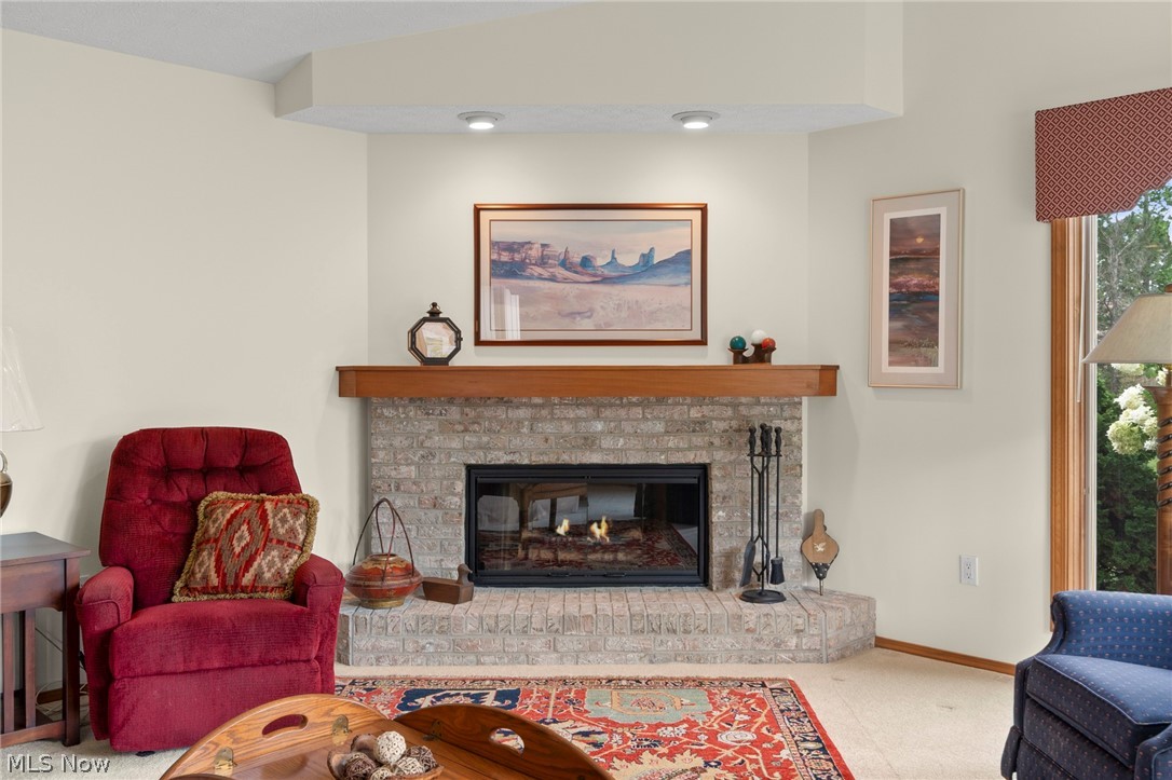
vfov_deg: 43.6
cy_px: 390
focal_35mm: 30
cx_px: 586
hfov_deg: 62.0
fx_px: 976
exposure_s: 1/2.5
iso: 250
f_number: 9
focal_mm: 20
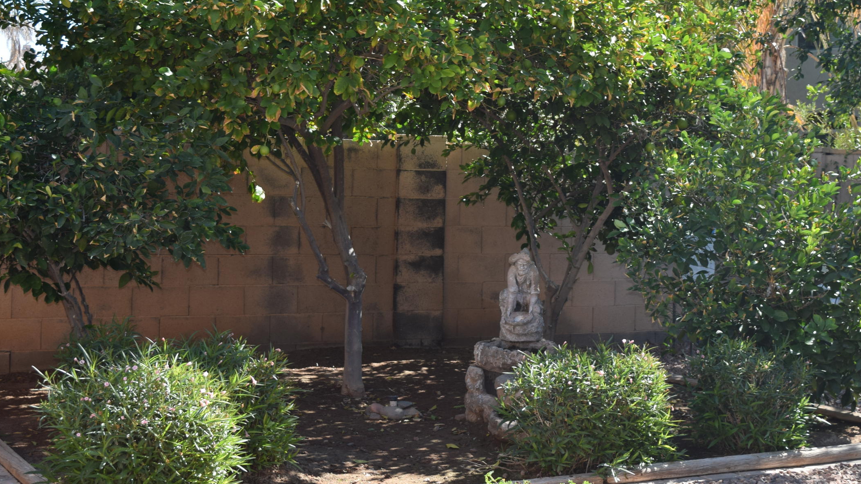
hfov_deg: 31.4
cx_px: 449
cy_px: 160
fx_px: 1529
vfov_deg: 17.9
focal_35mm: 67
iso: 100
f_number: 6.3
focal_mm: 30
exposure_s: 1/160
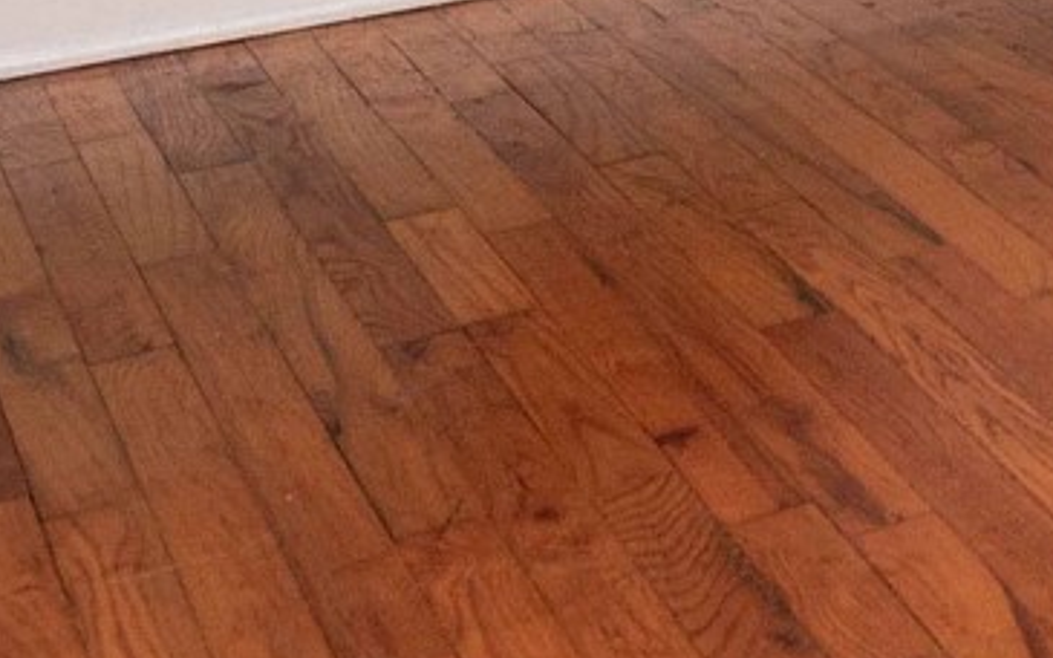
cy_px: -1025
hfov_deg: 15.9
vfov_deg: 10.5
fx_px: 2955
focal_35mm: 103
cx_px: 2103
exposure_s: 1/125
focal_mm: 17
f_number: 5.6
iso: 800
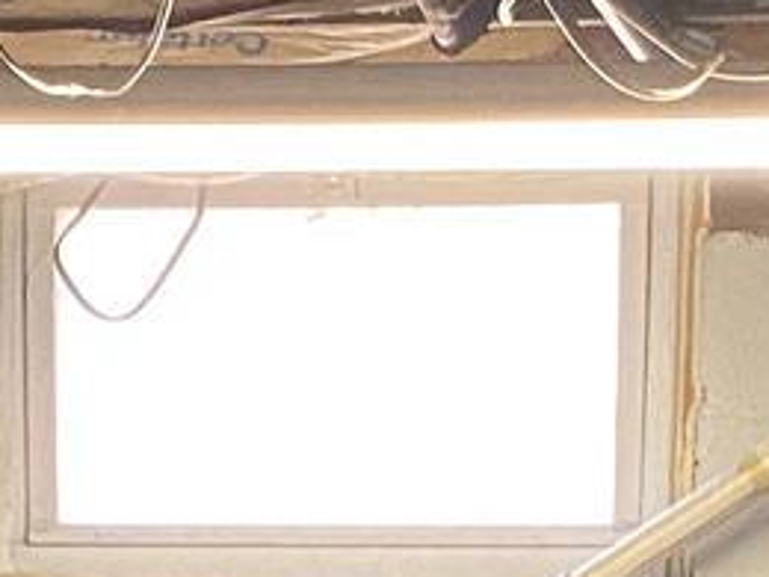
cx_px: 331
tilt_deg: -8.6
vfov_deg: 6.8
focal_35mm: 205
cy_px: 1411
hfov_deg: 9.7
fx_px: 4554
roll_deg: -0.8
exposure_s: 1/40
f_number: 1.8
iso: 320
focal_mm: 4.25
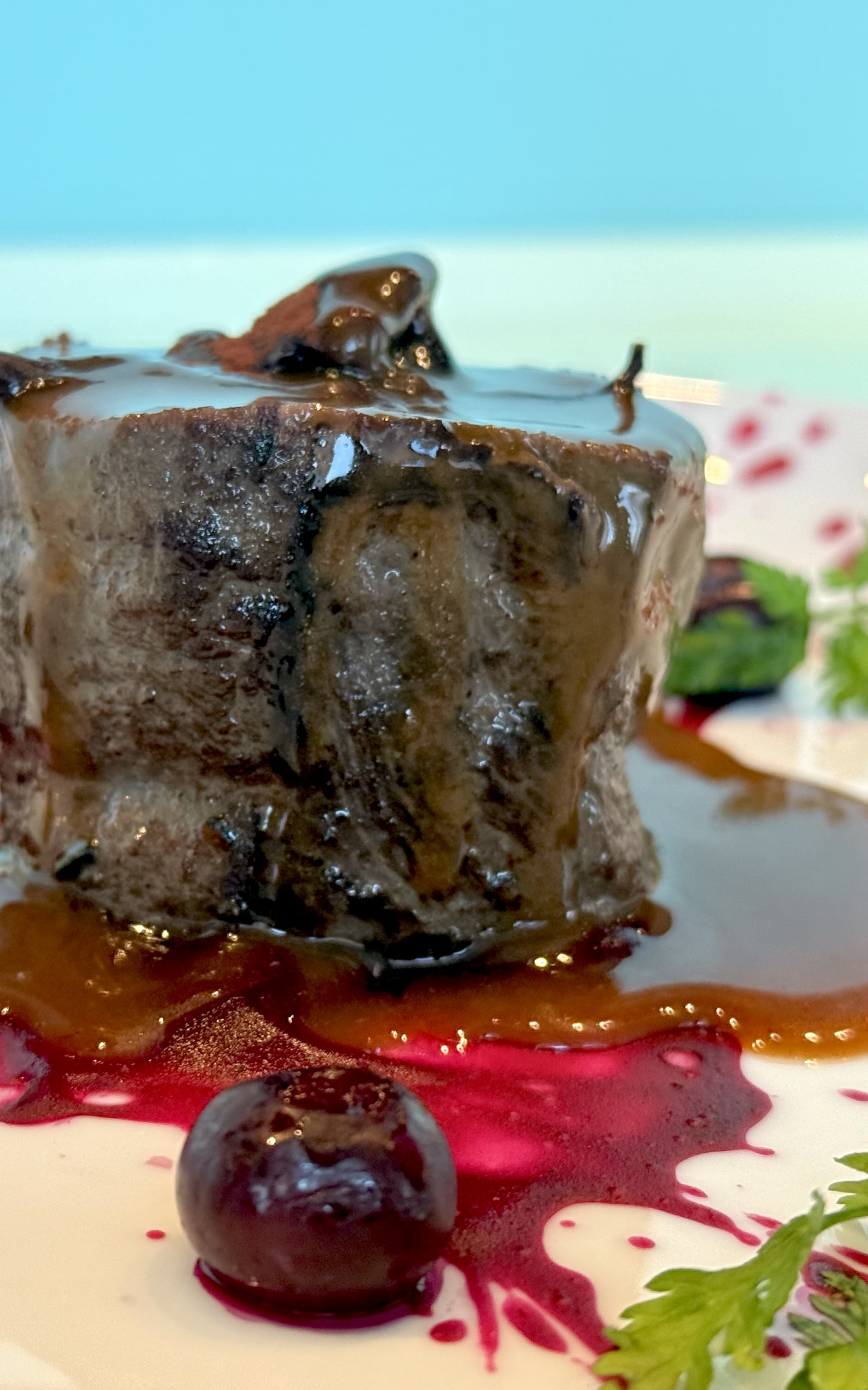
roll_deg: -2.5
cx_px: 284
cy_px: 696
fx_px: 2573
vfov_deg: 30.2
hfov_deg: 19.1
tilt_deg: -19.0
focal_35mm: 68
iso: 200
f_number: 1.78
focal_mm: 6.76
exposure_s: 1/61
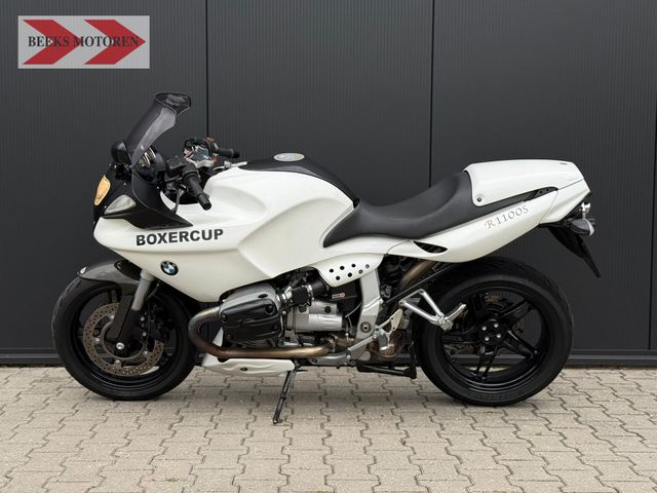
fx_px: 911
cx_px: 328
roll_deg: -0.6
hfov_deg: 39.7
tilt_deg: -4.1
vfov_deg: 30.3
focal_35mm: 48
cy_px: 246
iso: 64
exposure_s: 1/340
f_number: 1.78
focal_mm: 6.76
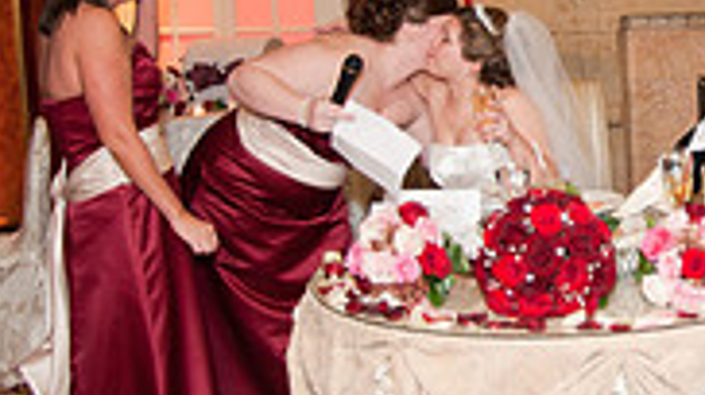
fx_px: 1494
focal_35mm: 80
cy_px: 50
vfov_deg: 14.9
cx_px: 775
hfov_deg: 24.7
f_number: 3.5
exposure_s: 1/60
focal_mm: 24
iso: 1250
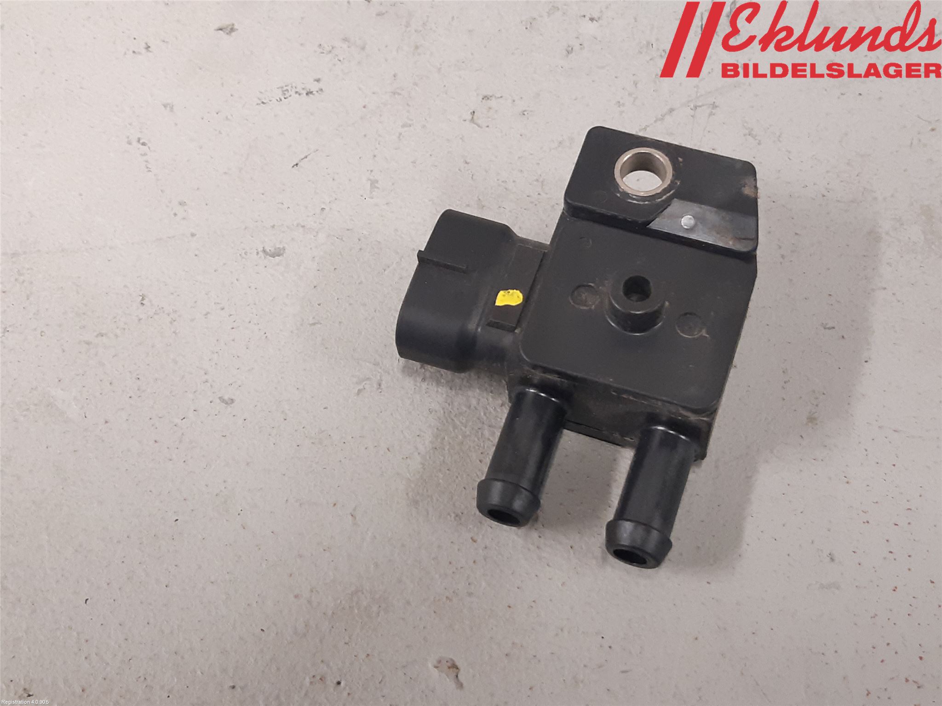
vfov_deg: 53.1
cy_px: 353
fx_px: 708
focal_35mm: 26
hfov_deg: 67.3
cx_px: 471
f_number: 1.7
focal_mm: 3.93
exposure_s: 1/50
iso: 200
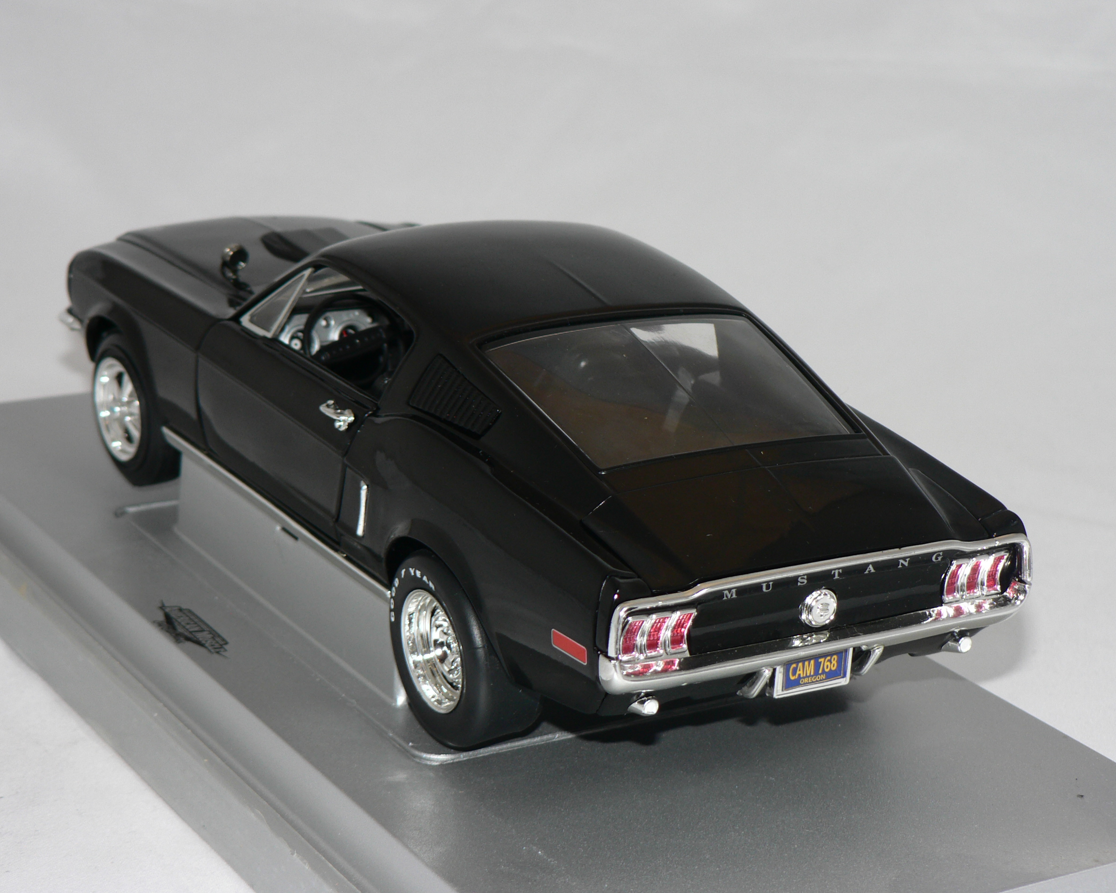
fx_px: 2576
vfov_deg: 19.7
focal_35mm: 78
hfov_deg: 24.4
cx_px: 561
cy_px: 445
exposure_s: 1/60
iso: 80
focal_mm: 12.4
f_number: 3.2
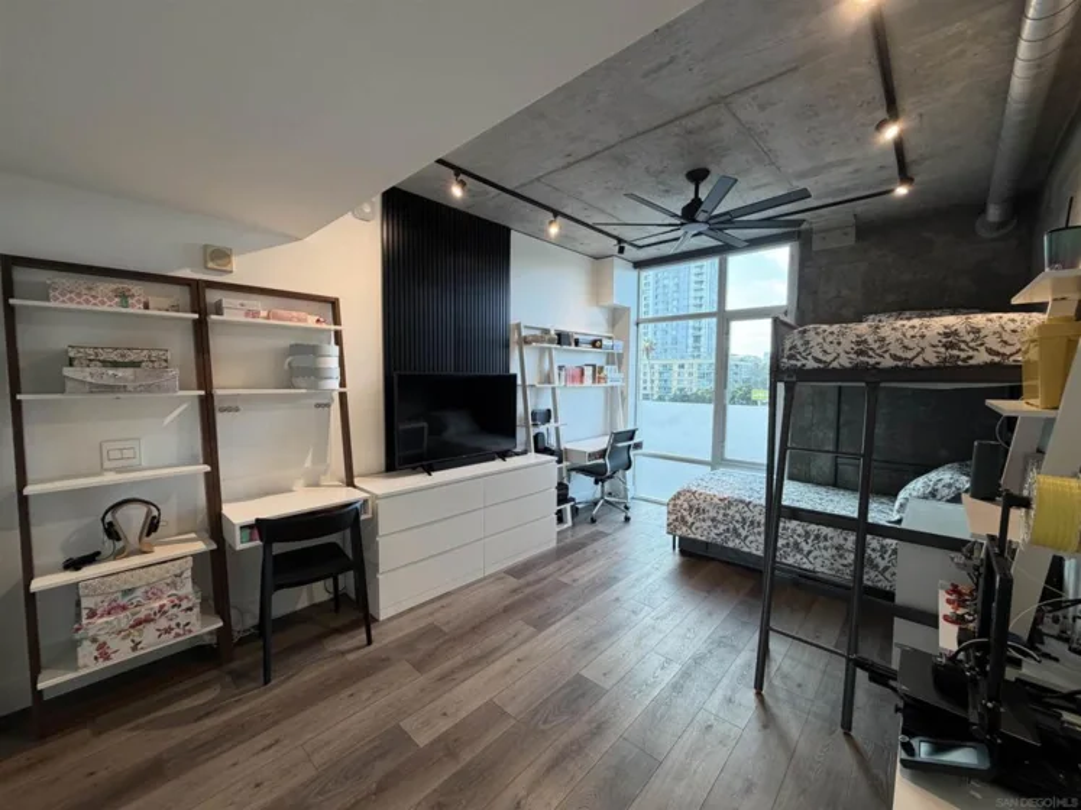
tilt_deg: -3.5
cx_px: 540
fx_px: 437
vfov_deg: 85.7
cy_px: 405
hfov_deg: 102.1
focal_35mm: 14
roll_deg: -1.0
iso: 200
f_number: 2.2
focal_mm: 2.22
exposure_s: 1/120
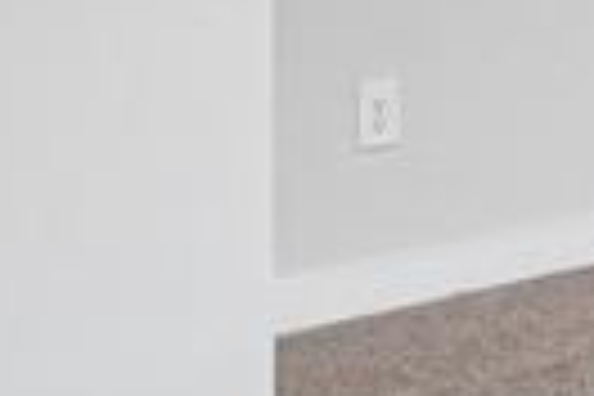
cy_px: -382
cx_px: 1166
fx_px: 1914
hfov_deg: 14.7
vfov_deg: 10.8
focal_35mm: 116
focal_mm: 10
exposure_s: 1/8
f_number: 8
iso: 400
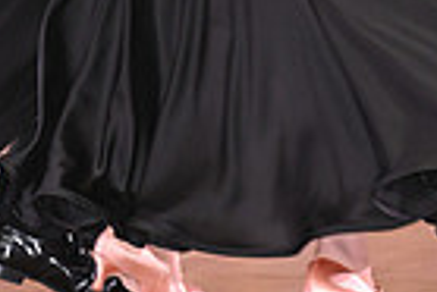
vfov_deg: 2.3
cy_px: -330
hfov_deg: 3.4
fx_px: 7364
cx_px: 322
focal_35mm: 606
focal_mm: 145
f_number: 5
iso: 2000
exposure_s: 1/200
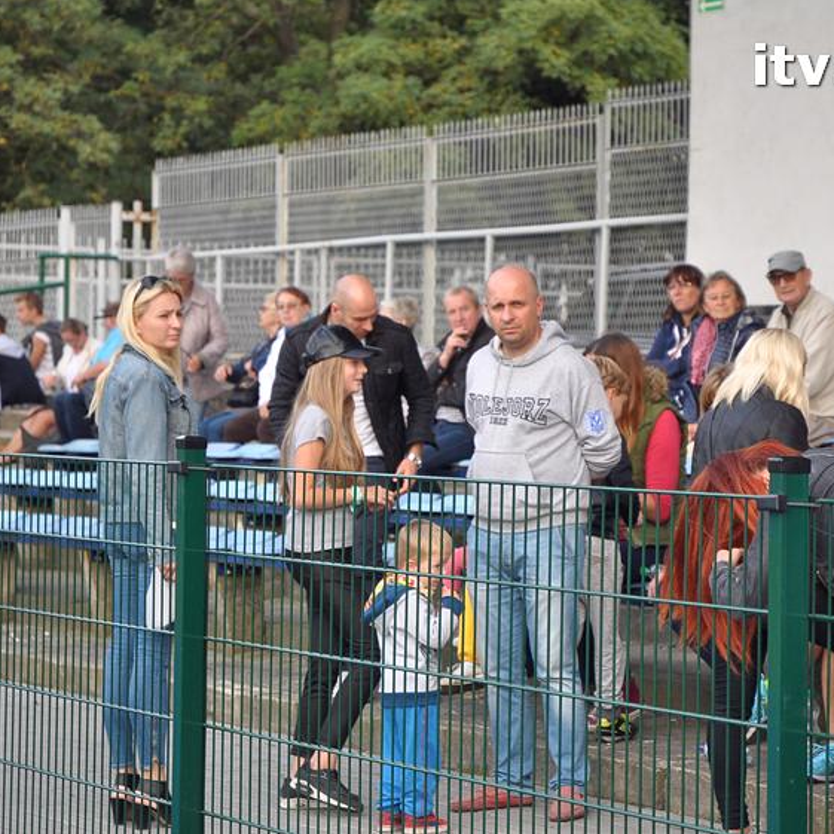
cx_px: 526
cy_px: 416
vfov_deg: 12.9
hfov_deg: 12.9
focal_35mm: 135
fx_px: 3680
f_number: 4.5
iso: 640
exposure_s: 1/320
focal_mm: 70
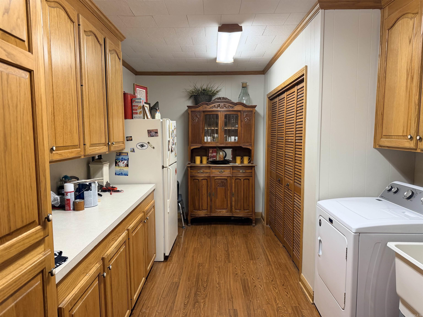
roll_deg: +0.6
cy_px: 158
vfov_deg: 56.8
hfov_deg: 71.6
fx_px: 293
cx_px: 212
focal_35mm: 24
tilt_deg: -5.0
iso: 200
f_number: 1.78
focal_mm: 6.76
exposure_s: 1/60
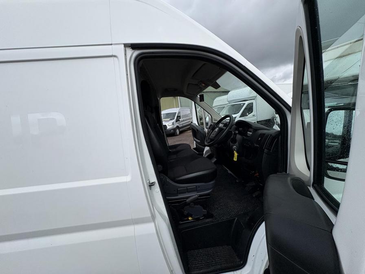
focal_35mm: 14
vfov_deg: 85.7
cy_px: 137
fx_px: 148
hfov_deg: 102.1
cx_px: 182
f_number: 2.2
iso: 64
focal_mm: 2.22
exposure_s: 1/2028
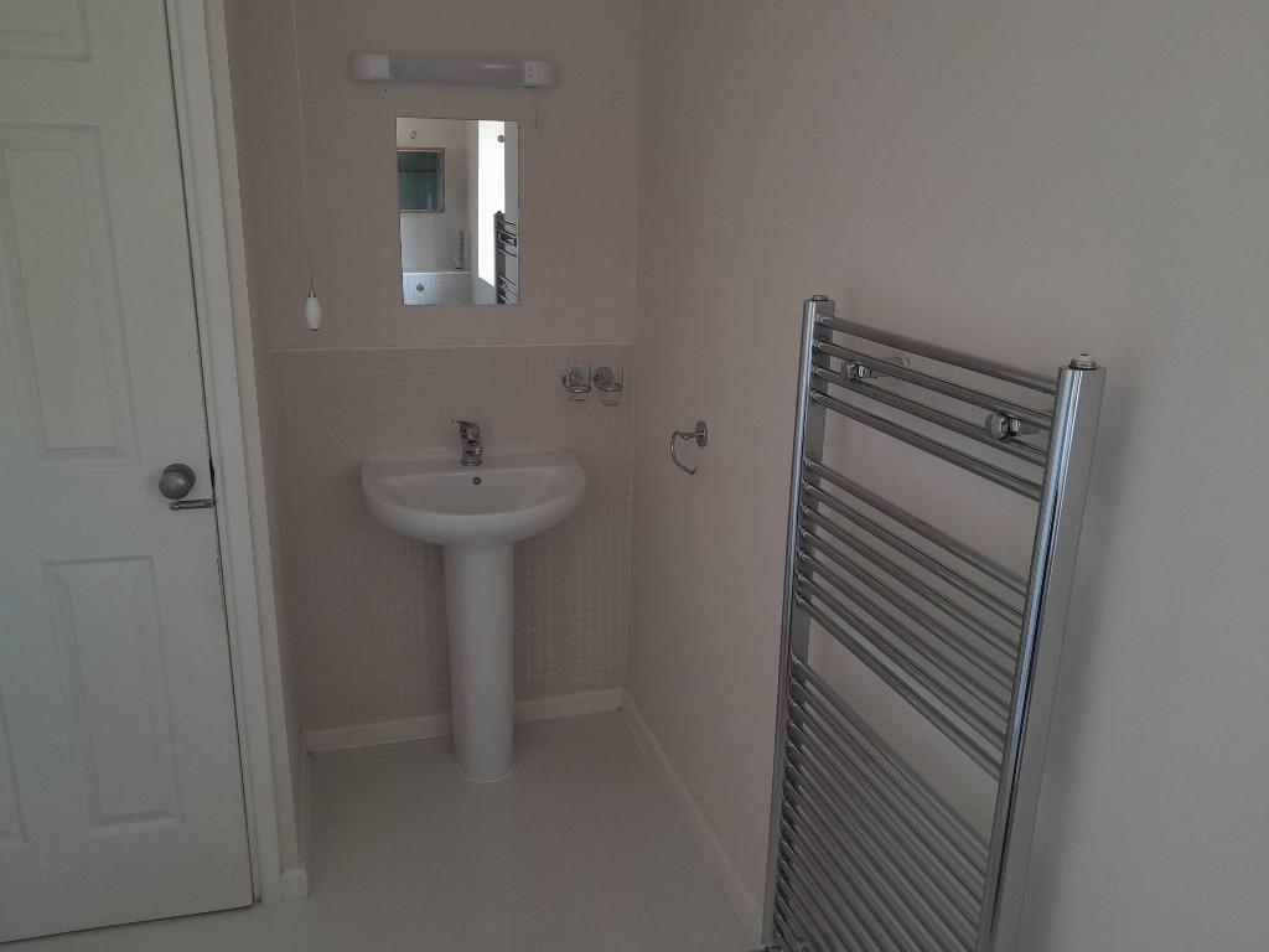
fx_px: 990
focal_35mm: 27
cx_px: 634
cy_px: 476
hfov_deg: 65.3
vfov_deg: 51.4
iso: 200
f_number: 1.8
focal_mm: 4
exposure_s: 1/60
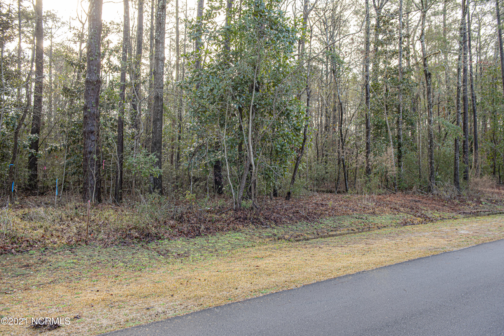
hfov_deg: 58.7
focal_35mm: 32
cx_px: 252
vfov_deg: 41.1
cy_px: 168
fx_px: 448
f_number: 4.5
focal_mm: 32
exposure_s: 1/60
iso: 100
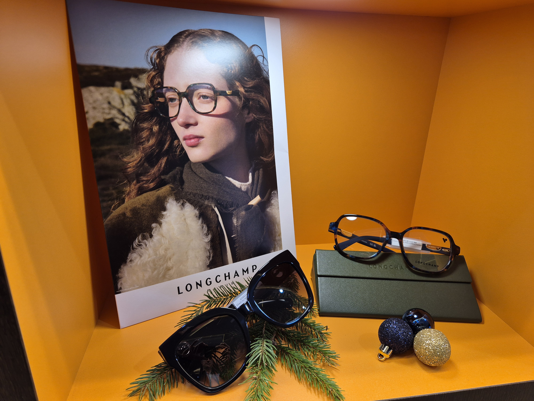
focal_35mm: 23
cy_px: 200
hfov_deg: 73.9
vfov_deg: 58.9
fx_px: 355
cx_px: 267
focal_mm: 5.4
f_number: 1.8
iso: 64
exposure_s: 1/100
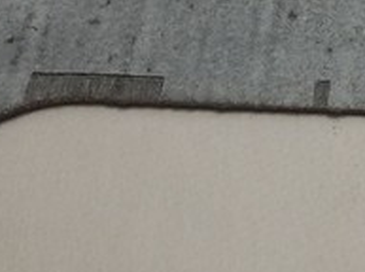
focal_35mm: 161
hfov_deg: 11.4
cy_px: -110
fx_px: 1694
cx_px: 675
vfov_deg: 9.0
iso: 50
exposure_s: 1/100
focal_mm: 2.93
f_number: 2.4
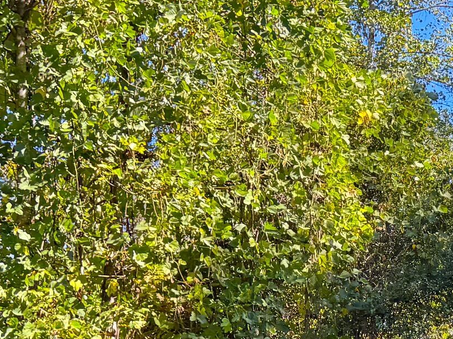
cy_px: 437
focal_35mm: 90
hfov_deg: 20.3
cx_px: 553
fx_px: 1178
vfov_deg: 15.6
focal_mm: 6.76
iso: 80
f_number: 1.78
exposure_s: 1/308
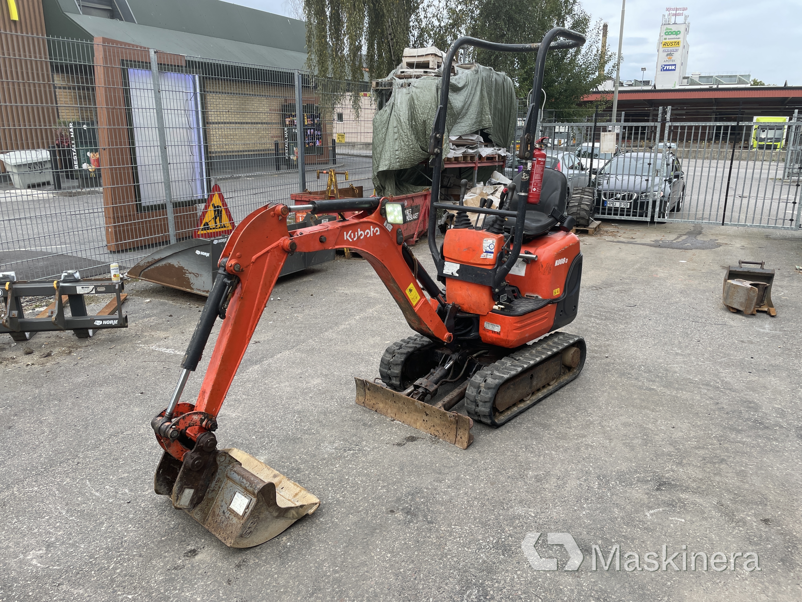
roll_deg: -0.5
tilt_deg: -14.6
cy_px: 301
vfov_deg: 53.1
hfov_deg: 67.3
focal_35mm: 26
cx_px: 401
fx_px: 602
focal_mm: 4.2
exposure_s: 1/419
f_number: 1.6
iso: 32
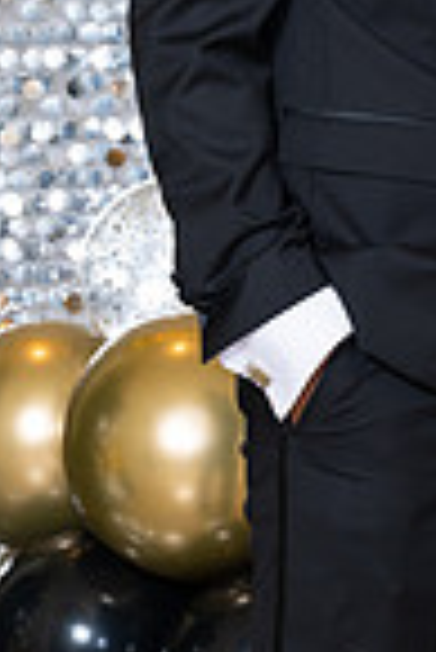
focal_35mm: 590
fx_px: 10692
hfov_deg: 2.3
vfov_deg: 3.5
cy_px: -148
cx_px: 436
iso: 320
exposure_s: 1/100
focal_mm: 190
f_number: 8
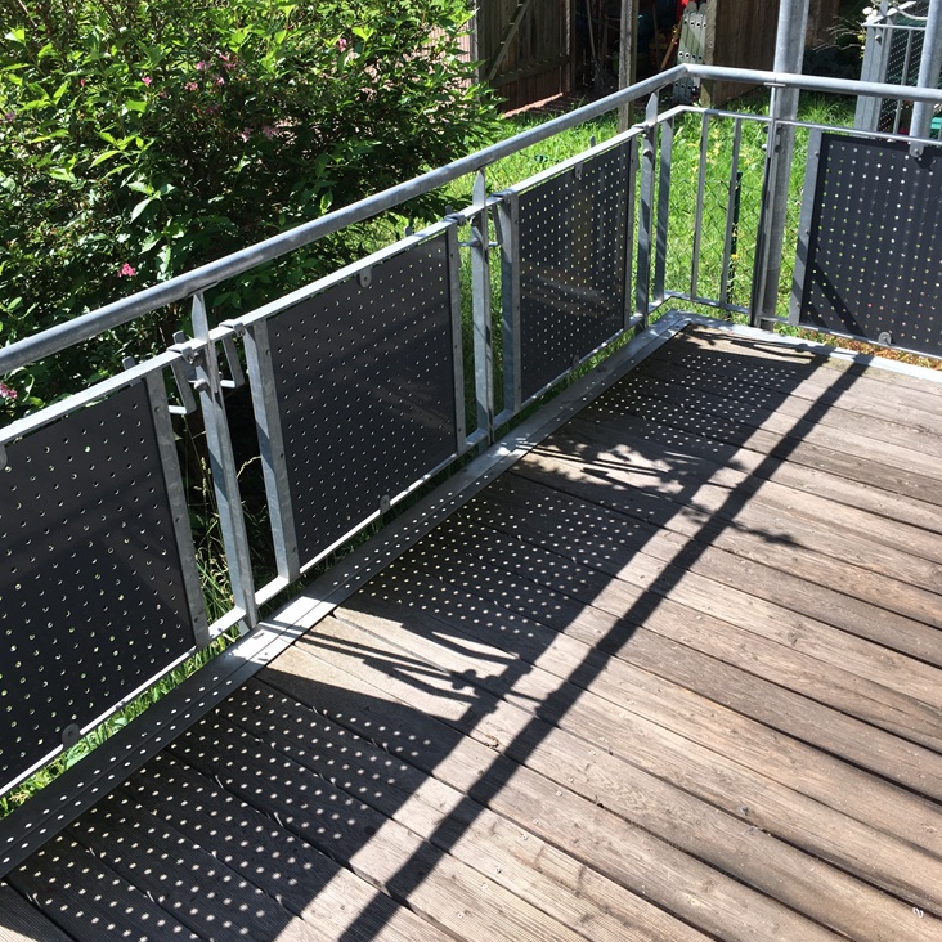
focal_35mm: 35
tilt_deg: -28.3
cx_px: 470
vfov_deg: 47.0
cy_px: 389
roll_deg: +0.9
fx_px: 1078
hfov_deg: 47.2
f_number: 2.2
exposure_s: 1/864
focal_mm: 4.15
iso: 25
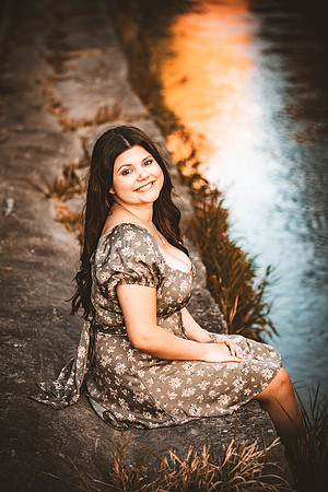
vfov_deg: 21.5
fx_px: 1298
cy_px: 246
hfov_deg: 14.4
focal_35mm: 95
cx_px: 164
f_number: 2.8
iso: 400
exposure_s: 1/500
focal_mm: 95
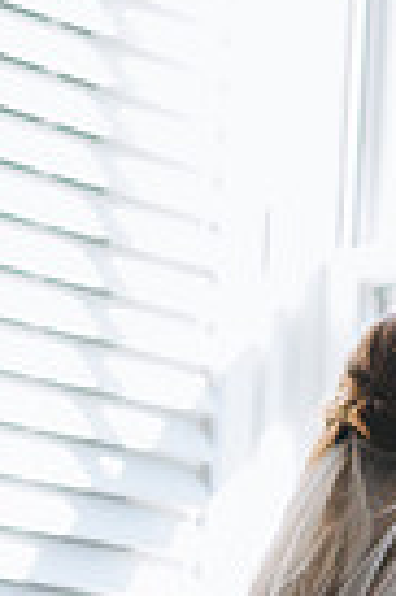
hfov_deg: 8.3
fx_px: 2713
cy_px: 844
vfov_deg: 12.1
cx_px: 359
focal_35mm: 164
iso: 250
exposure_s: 1/800
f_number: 2.2
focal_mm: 50
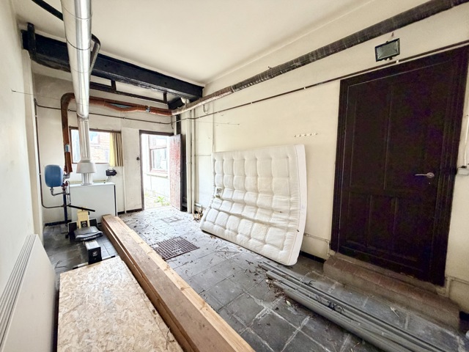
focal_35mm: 14
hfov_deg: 102.1
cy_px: 176
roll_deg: -0.5
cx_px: 234
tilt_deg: -5.5
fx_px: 190
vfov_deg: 85.7
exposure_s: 1/71
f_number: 2.2
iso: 320
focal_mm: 2.22
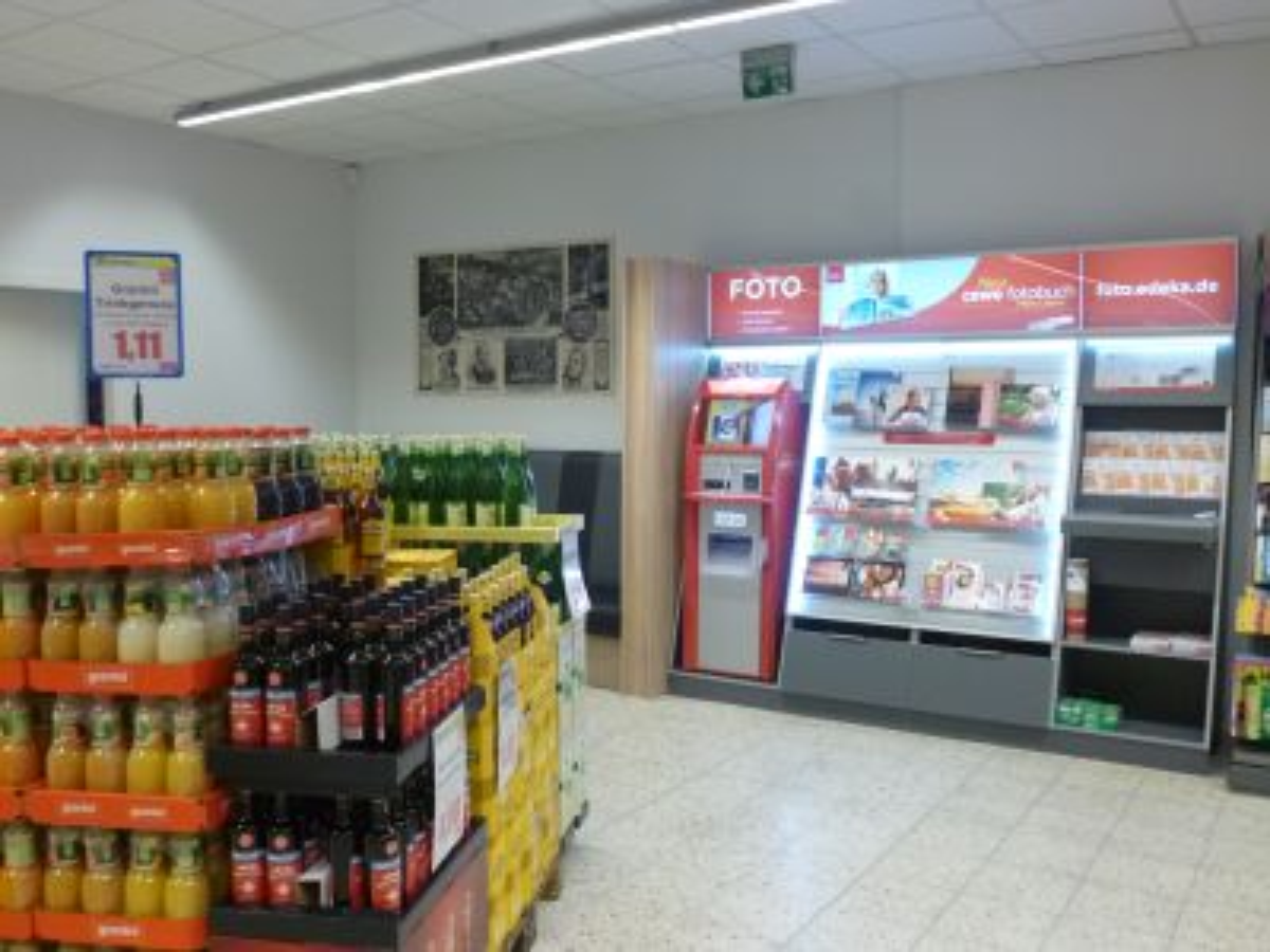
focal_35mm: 32
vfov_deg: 44.2
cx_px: 635
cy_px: 476
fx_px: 1174
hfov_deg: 56.8
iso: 400
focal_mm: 5.7
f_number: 2.9
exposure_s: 1/60
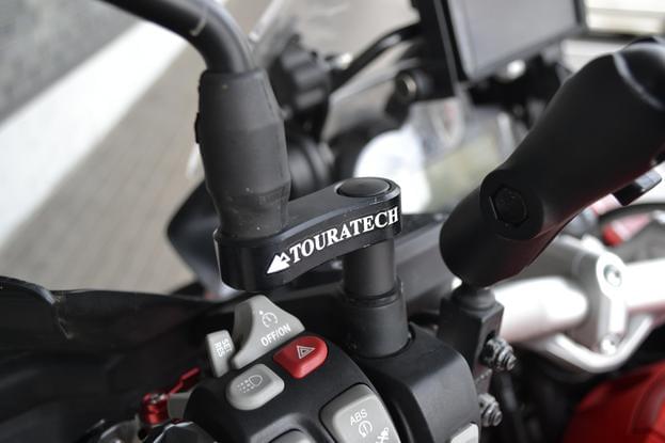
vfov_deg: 39.9
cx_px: 332
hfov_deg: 57.2
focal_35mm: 33
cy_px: 222
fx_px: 609
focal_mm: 22
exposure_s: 1/80
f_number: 4.5
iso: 400
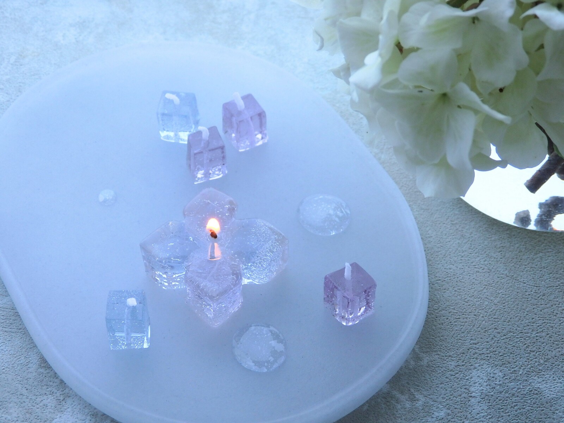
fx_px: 1075
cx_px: 282
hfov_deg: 29.4
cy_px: 212
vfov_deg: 22.3
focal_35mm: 66
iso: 125
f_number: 4.4
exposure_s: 1/60
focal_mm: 11.9
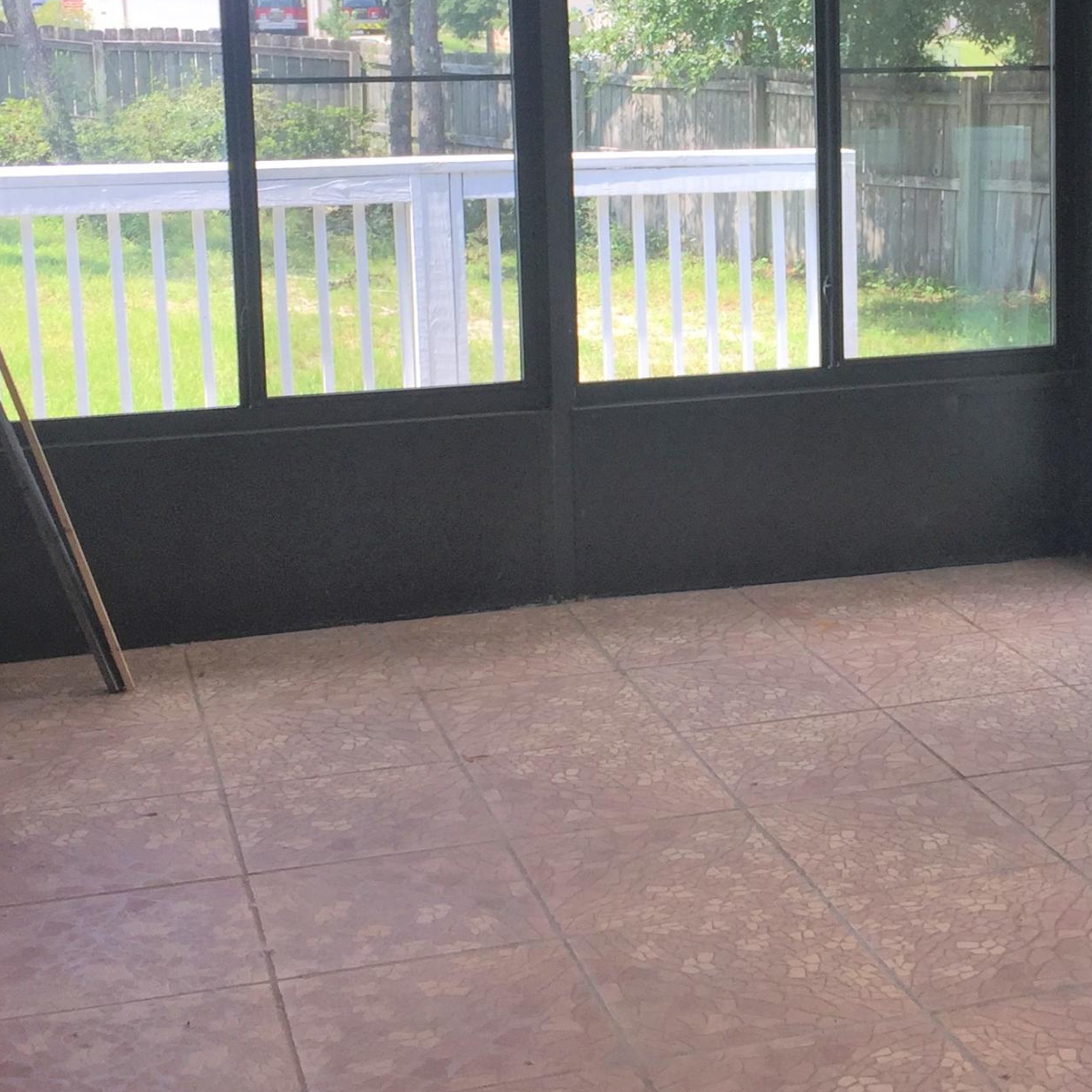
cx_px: 864
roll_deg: +0.3
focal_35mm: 61
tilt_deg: -6.3
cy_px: 288
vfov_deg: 27.8
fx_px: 2177
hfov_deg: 27.6
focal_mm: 4.15
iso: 32
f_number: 2.2
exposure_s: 1/329
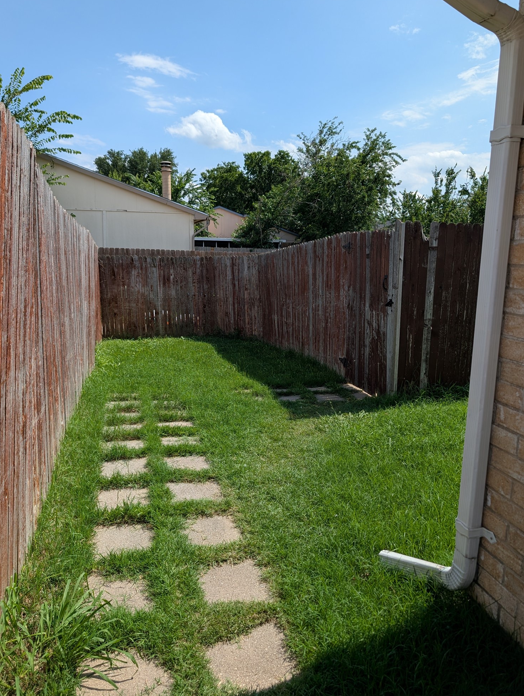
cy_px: 335
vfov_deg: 69.3
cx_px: 257
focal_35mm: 25
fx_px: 503
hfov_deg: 55.0
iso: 22
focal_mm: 6.9
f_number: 1.68
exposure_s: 1/1393
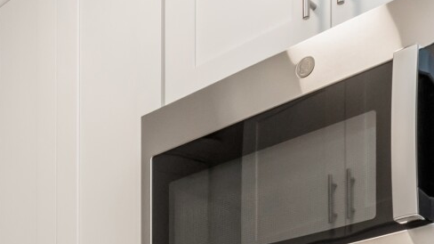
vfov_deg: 15.5
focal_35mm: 66
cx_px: 66
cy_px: 446
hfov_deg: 30.8
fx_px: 759
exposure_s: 1/100
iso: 2000
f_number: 9
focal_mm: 15
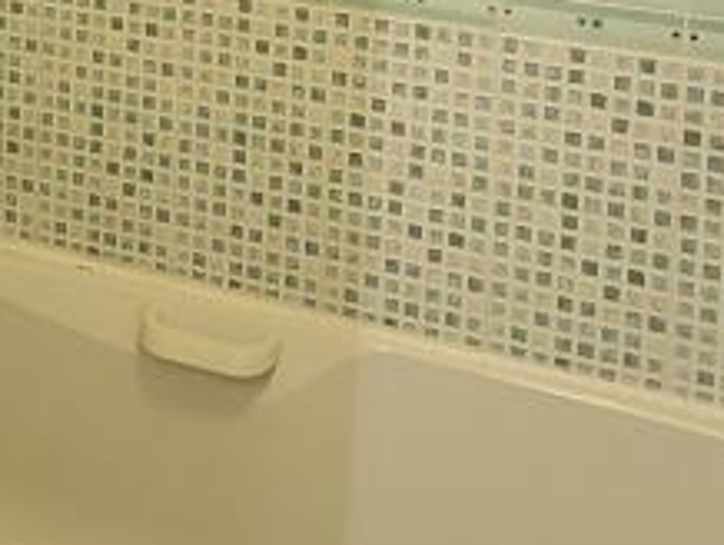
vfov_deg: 20.2
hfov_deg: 30.1
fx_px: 1277
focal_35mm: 61
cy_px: -309
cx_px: 50
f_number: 2.2
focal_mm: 1.74
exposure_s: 1/50
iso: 250
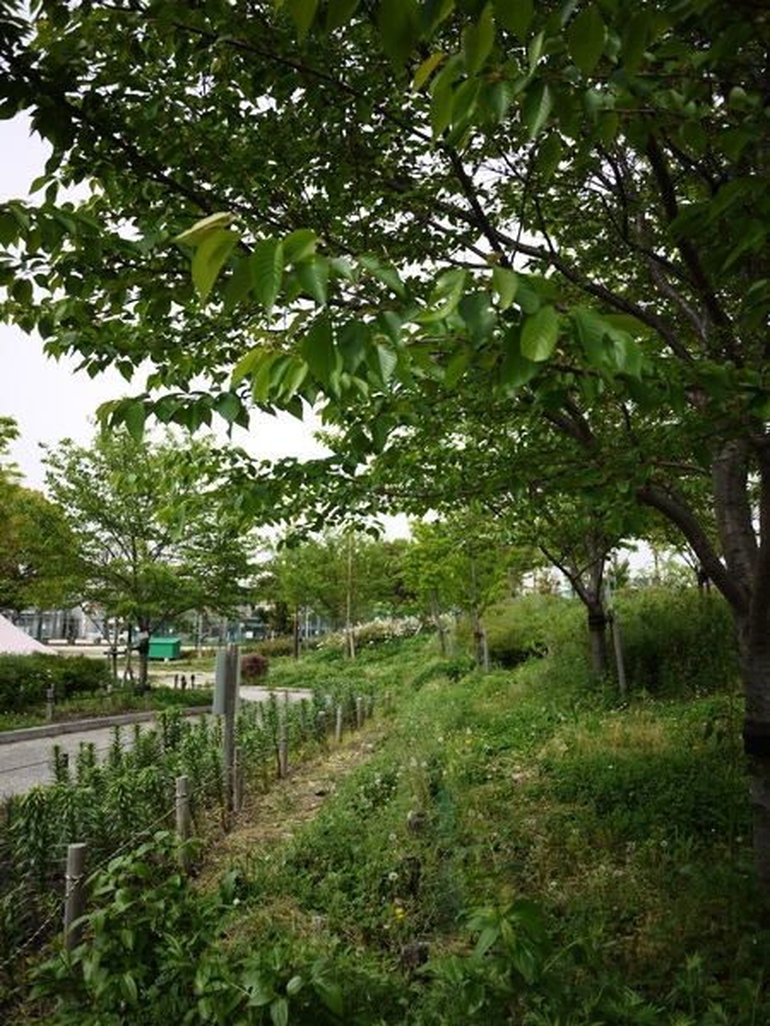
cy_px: 513
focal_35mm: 28
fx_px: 830
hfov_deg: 49.7
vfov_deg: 63.4
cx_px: 385
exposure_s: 1/1300
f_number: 2.8
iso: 100
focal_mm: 14
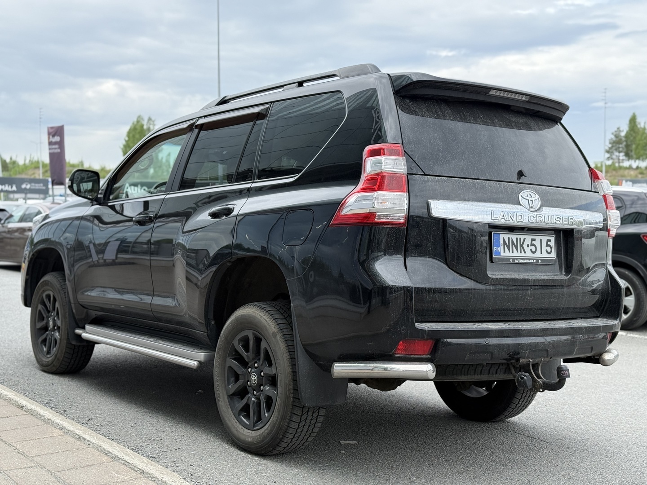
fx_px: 897
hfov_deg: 39.7
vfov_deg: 30.3
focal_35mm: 48
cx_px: 324
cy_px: 242
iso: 80
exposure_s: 1/1543
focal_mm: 6.76
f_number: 1.78
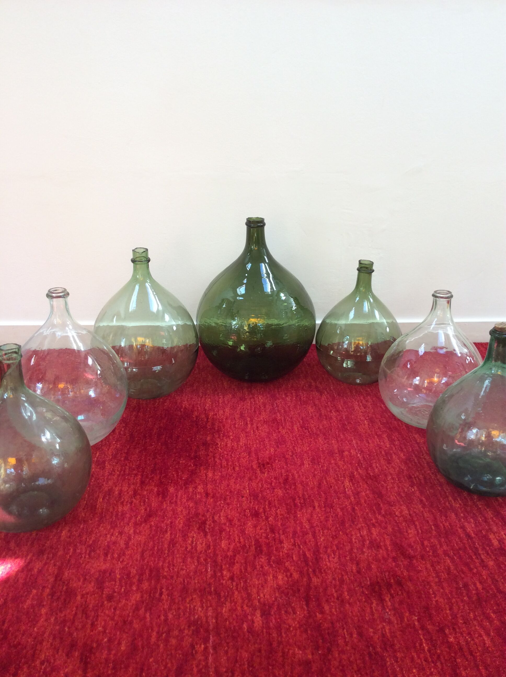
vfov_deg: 56.9
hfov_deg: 44.1
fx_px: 625
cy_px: 338
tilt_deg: -23.7
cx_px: 253
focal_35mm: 32
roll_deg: +0.0
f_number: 2.4
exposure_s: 1/50
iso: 40
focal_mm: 3.3
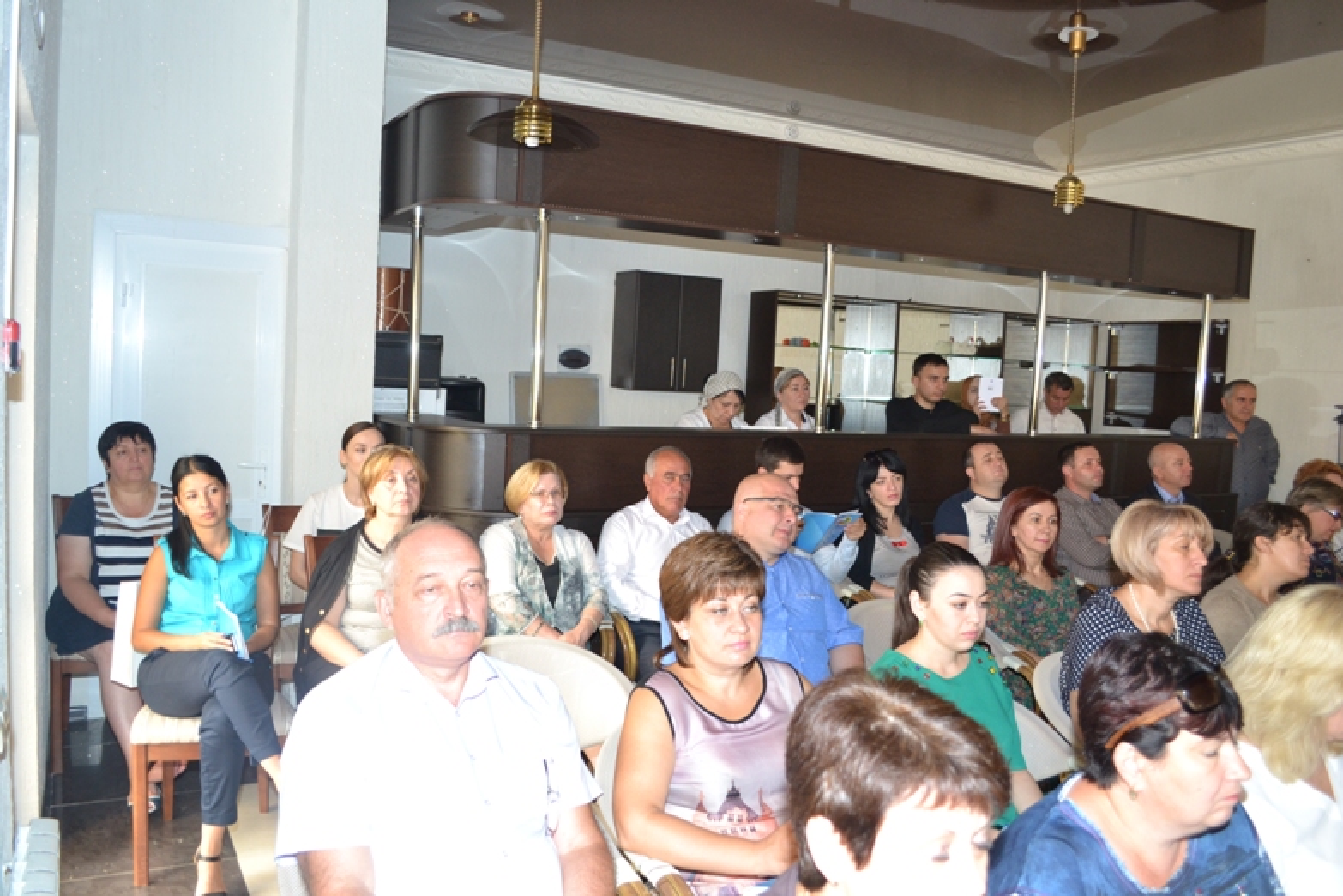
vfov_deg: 47.9
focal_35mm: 27
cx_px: 672
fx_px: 1007
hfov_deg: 67.4
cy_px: 448
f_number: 4
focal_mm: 18
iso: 800
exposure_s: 1/30
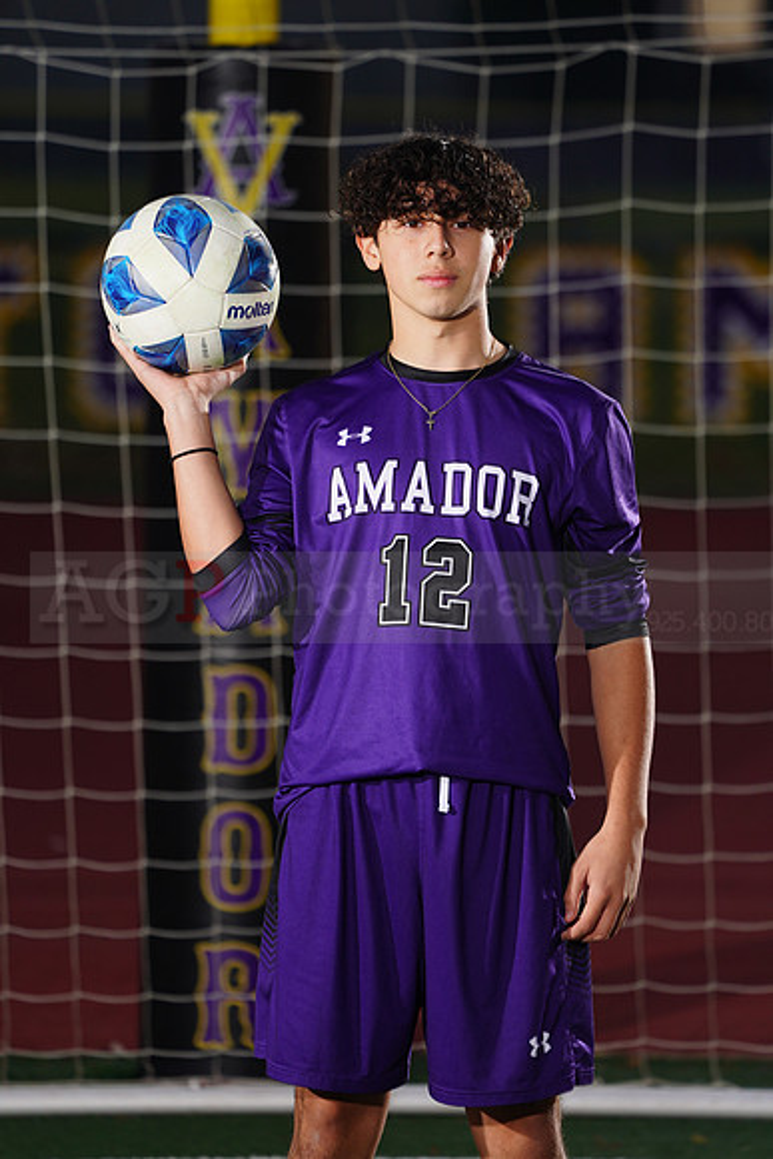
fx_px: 11619
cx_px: 386
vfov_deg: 5.7
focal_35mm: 361
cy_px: 580
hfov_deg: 3.8
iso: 200
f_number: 7.1
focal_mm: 361
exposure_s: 1/200
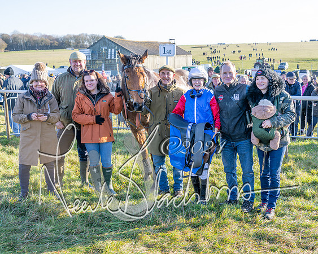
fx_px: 413
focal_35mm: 44
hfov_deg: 42.1
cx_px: 169
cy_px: 127
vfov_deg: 34.2
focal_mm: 39
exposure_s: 1/500
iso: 400
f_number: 5
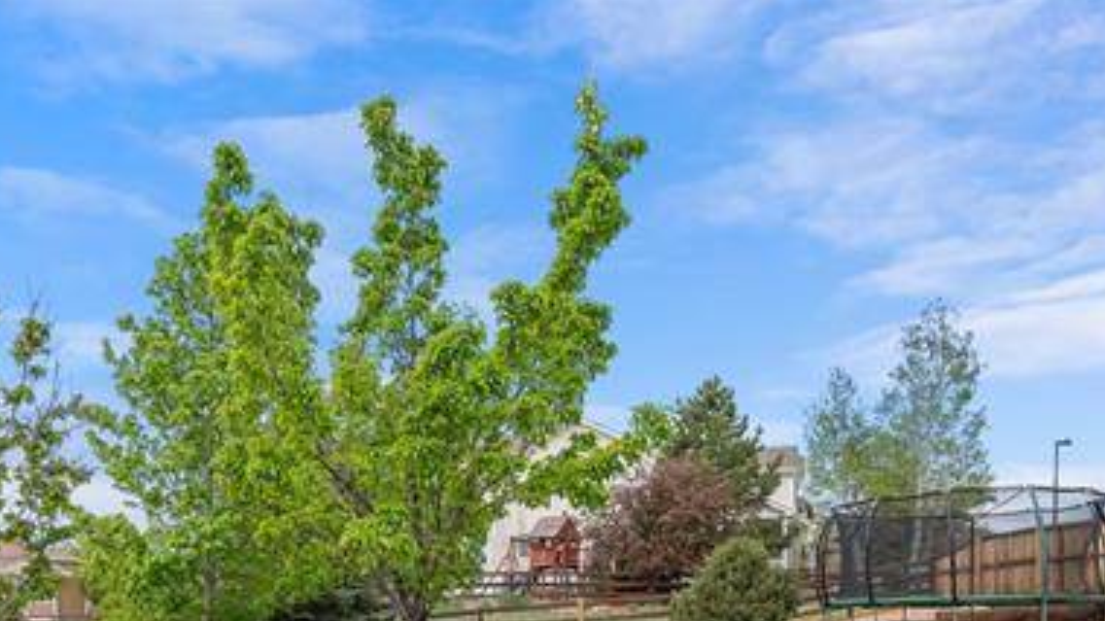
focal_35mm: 30
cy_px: 614
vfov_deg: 35.4
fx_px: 879
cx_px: 481
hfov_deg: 64.1
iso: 400
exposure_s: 1/200
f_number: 8
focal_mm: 17
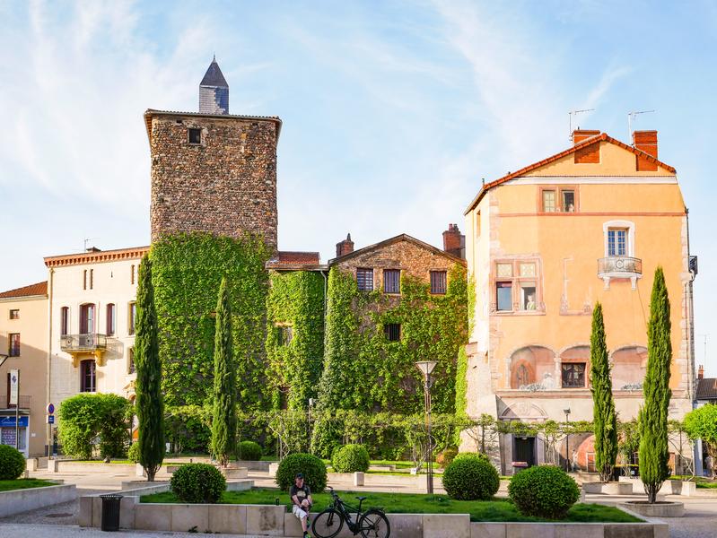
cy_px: 269
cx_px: 358
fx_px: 829
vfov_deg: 36.0
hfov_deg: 46.8
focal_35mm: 40
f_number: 6.3
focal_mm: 20
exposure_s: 1/320
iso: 200
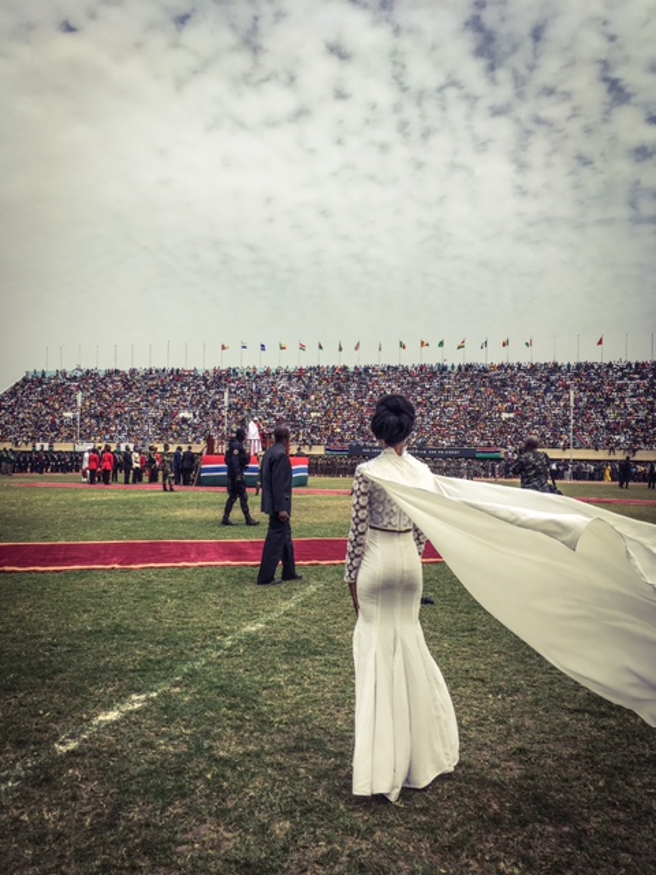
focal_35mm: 29
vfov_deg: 61.7
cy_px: 438
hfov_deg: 48.2
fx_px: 733
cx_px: 328
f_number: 2.2
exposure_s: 1/2137
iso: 25
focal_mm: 4.15
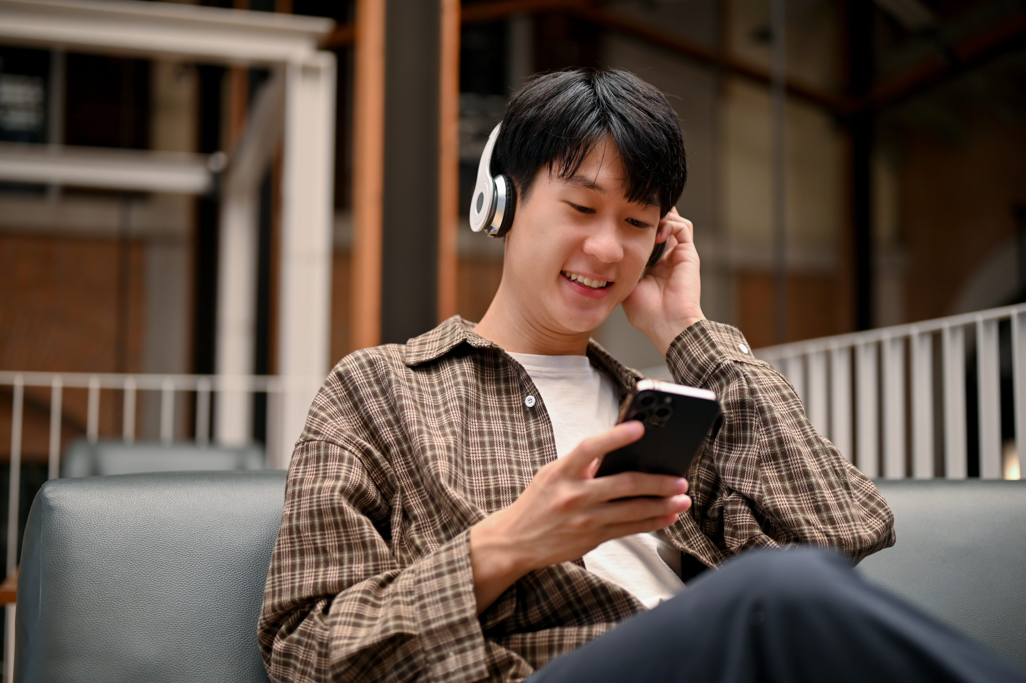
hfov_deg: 39.6
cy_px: 342
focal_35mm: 50
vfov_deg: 27.0
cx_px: 513
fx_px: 1424
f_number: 1.8
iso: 125
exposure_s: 1/250
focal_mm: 50
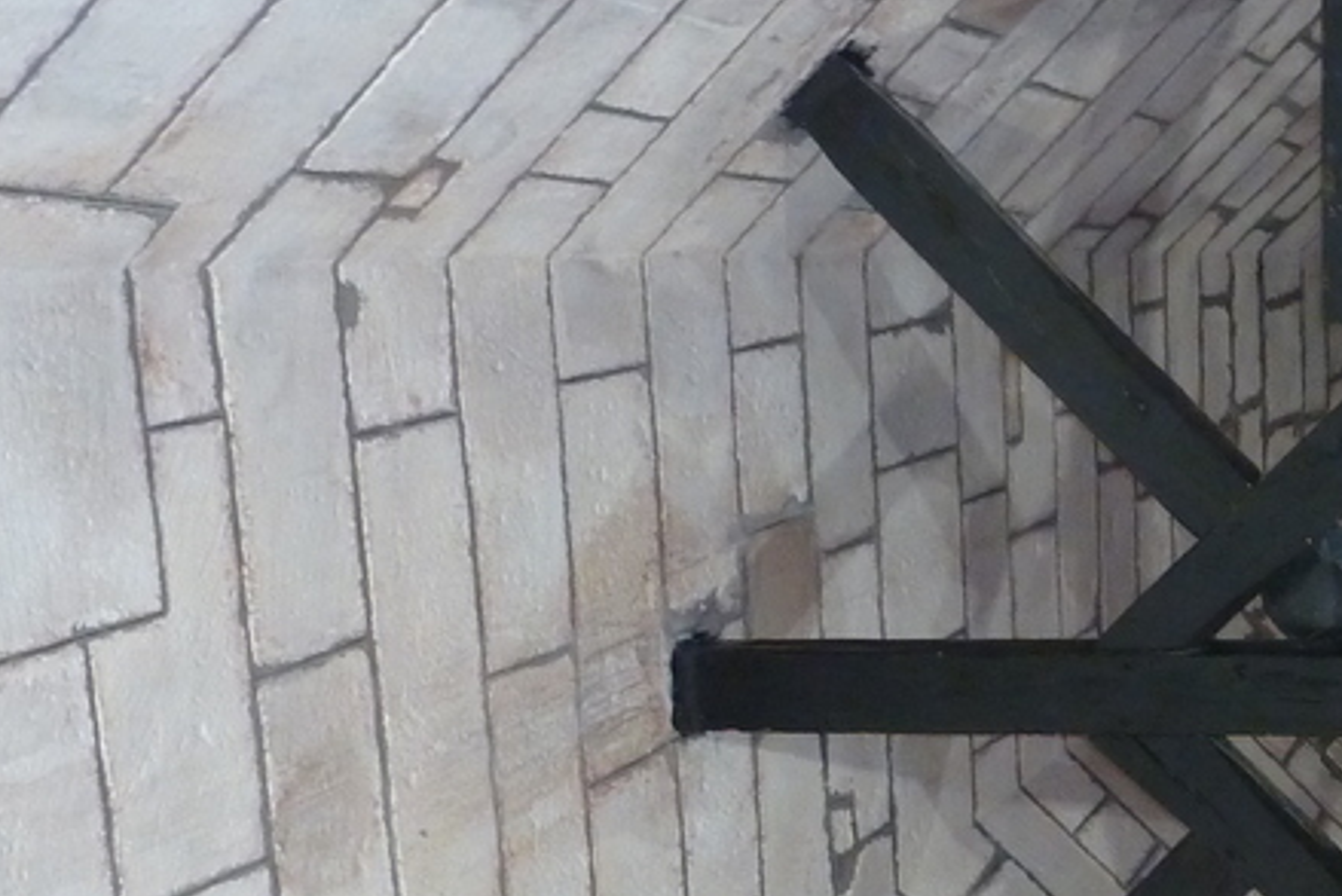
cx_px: 1657
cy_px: 801
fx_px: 2647
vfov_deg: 18.9
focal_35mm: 71
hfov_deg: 25.3
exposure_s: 1/30
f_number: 3.3
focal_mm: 4.1
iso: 250
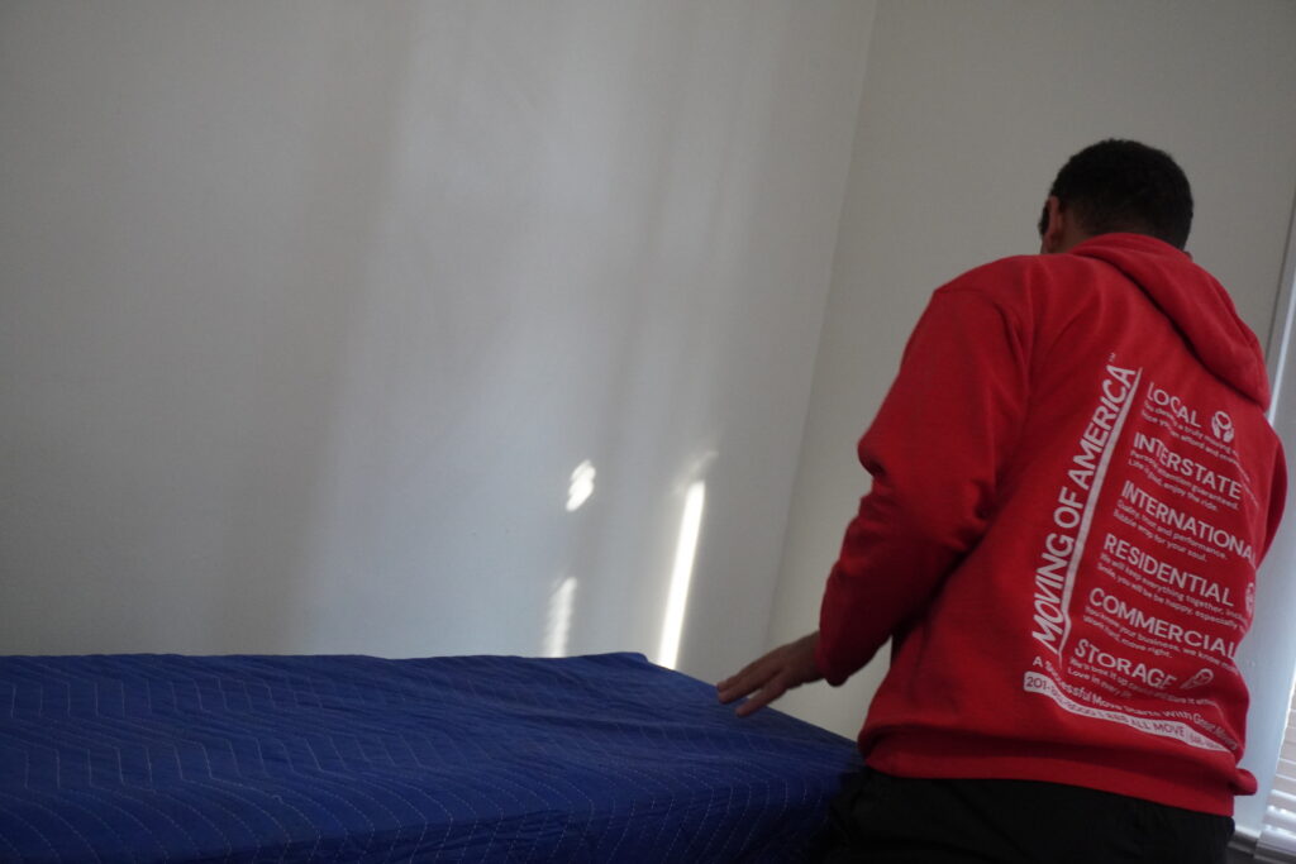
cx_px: 648
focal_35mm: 48
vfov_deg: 28.1
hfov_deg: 41.1
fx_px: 1728
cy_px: 432
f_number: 5
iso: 2500
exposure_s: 1/160
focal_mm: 32
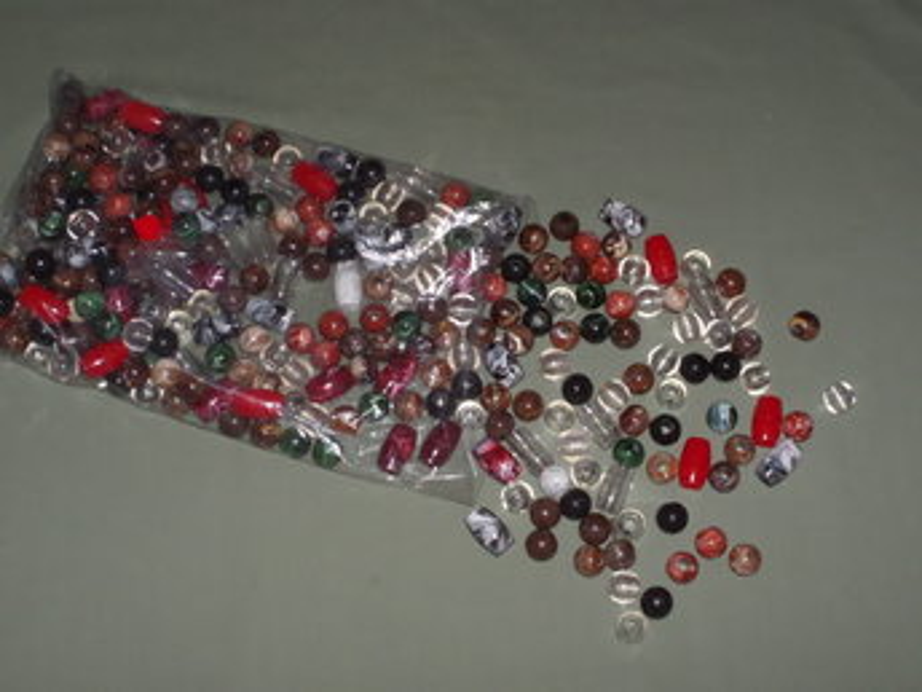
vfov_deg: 23.7
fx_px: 1651
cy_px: 346
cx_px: 461
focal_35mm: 62
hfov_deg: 31.2
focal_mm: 10.2
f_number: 7
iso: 400
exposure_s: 1/45
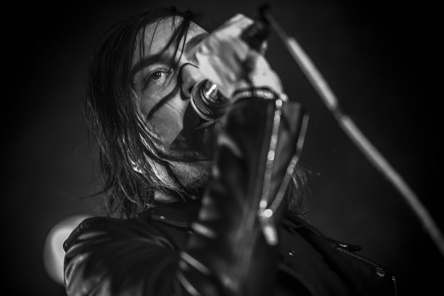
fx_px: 2098
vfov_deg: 8.1
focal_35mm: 170
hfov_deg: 12.1
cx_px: 222
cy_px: 148
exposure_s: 1/100
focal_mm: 170
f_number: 2.8
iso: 1600
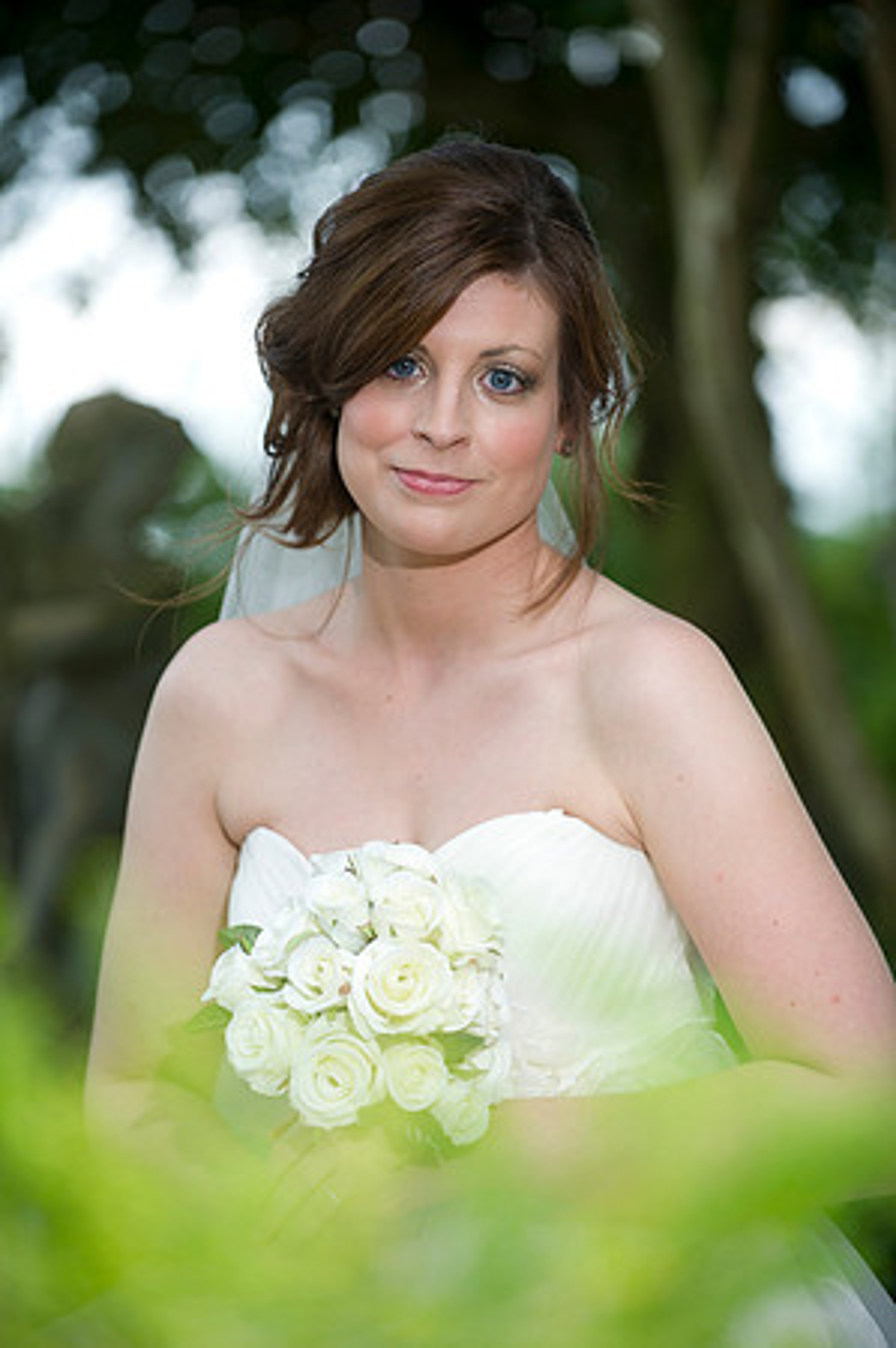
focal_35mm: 140
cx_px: 448
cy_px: 674
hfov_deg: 9.8
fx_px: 5238
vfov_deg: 14.7
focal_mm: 140
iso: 500
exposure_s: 1/800
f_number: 2.8
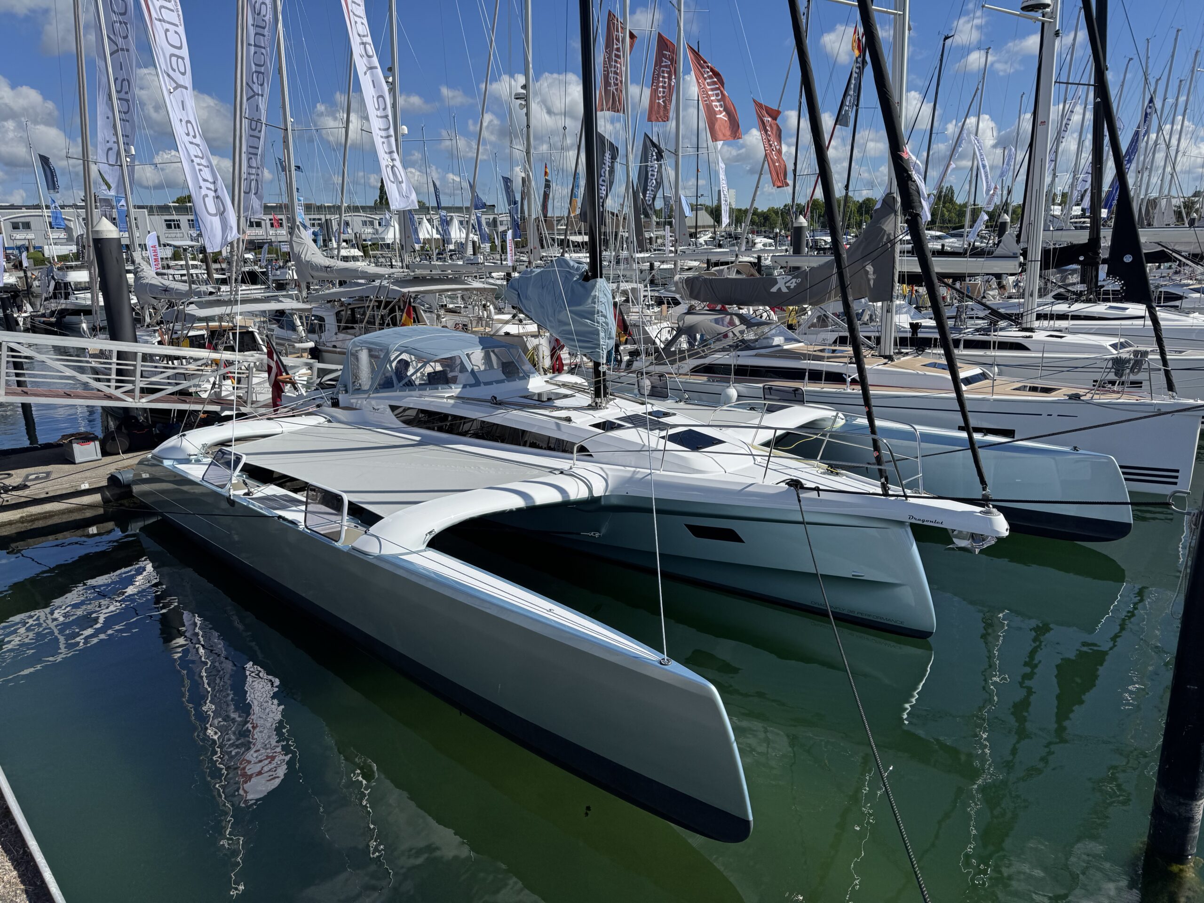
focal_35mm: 24
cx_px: 602
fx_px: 835
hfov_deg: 71.6
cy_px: 452
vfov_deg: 56.8
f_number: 1.78
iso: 80
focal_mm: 6.76
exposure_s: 1/7092
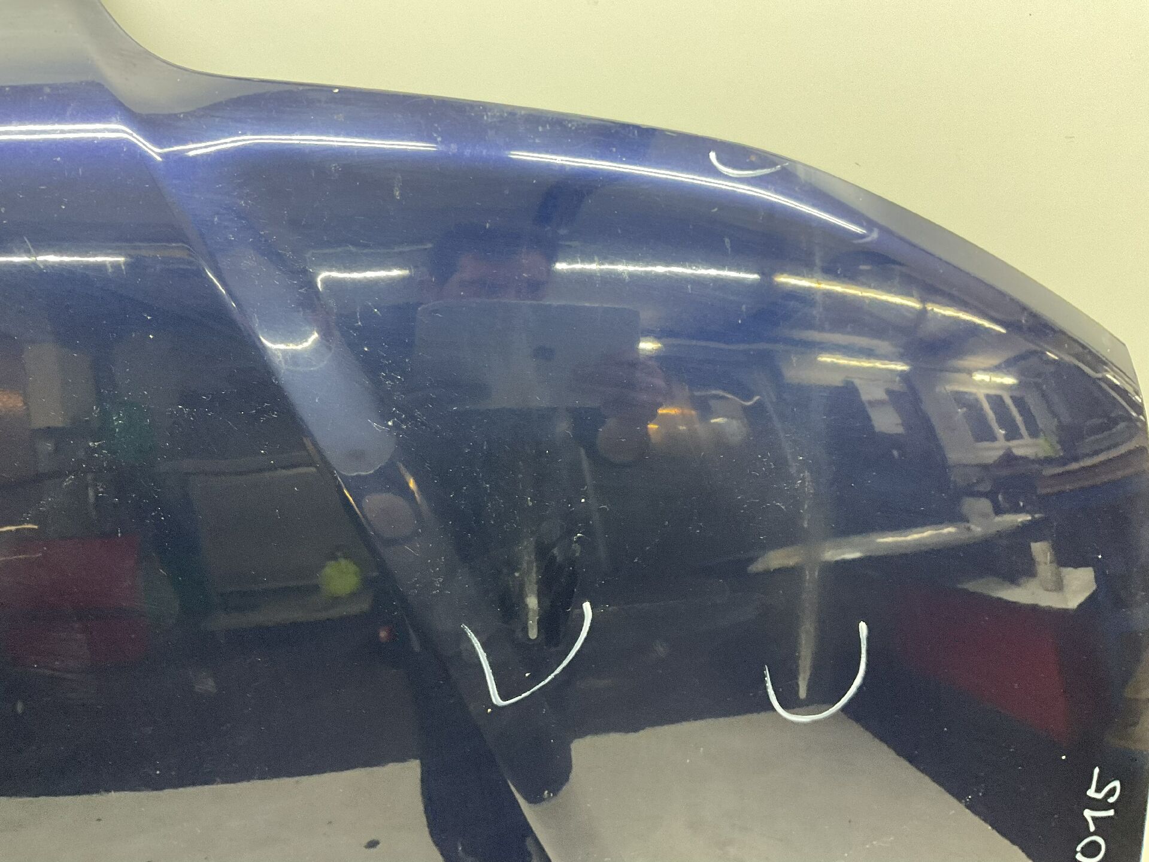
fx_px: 963
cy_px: 431
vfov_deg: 48.2
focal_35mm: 29
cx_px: 574
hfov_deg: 61.7
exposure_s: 1/50
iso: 200
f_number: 1.8
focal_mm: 3
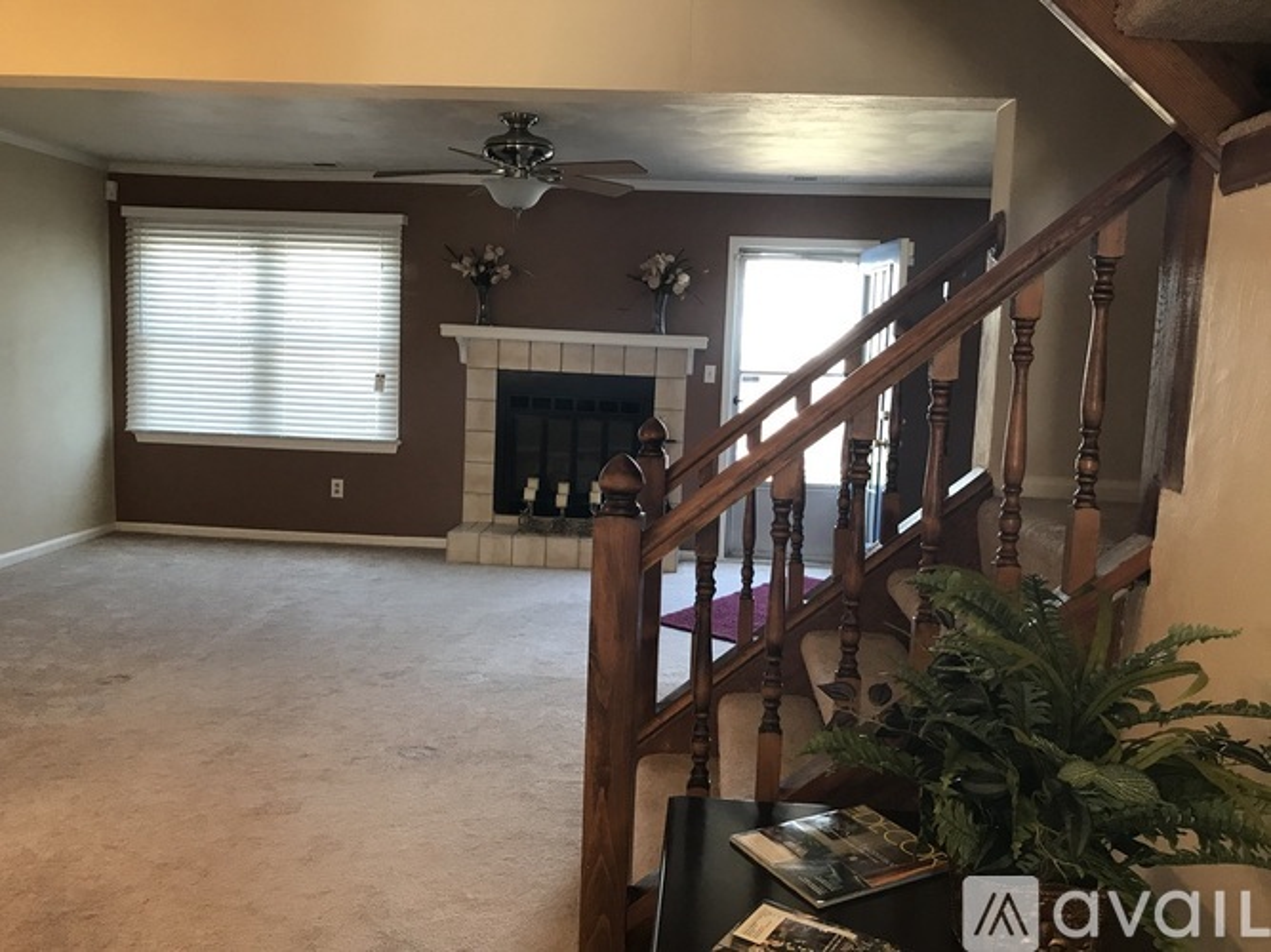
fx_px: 1028
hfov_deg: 63.5
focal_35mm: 28
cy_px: 476
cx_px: 636
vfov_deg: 49.7
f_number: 1.8
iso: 25
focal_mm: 3.99
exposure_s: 1/30
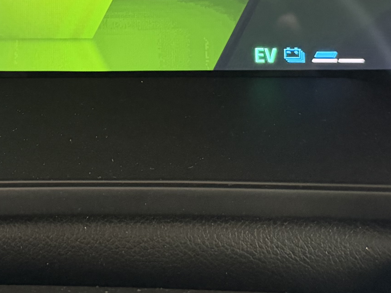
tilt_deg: -23.7
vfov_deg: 17.6
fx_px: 904
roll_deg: +1.1
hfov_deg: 24.1
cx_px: 84
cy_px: -56
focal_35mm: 80
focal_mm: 6.76
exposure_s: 1/52
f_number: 1.78
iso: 800
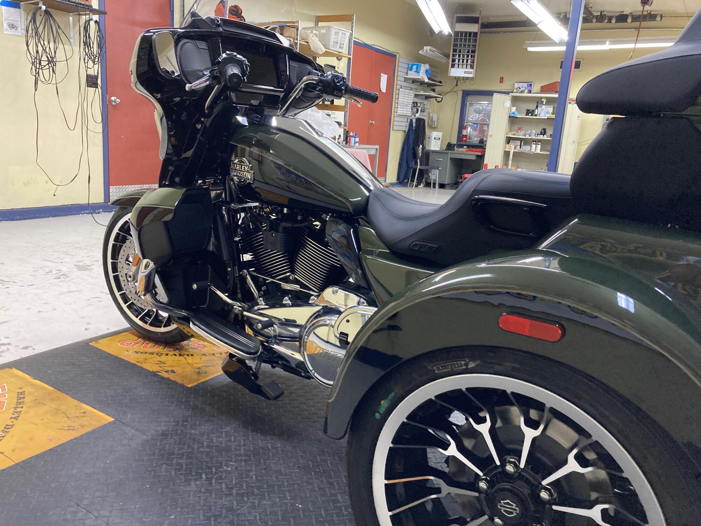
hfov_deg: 63.4
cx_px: 350
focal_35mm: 28
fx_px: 567
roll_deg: -2.6
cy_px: 263
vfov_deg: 49.7
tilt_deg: -14.3
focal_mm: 3.99
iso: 320
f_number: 1.8
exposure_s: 1/40
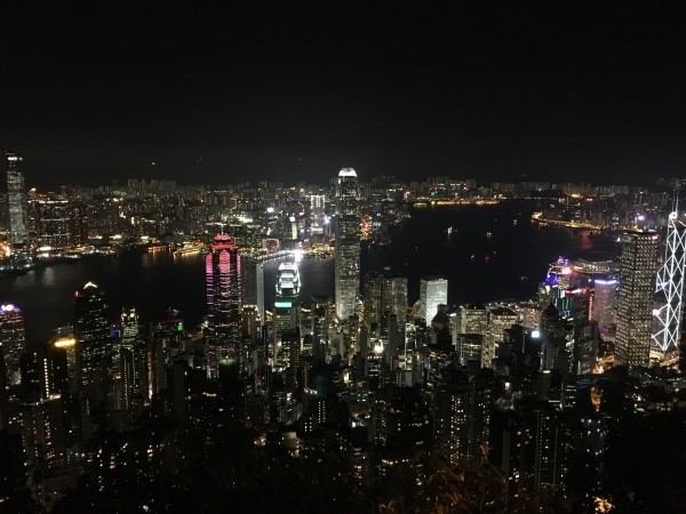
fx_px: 575
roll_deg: +0.6
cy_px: 257
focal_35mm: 29
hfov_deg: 61.7
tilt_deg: -8.8
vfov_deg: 48.2
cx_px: 343
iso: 640
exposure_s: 1/17
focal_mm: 4.15
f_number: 2.2
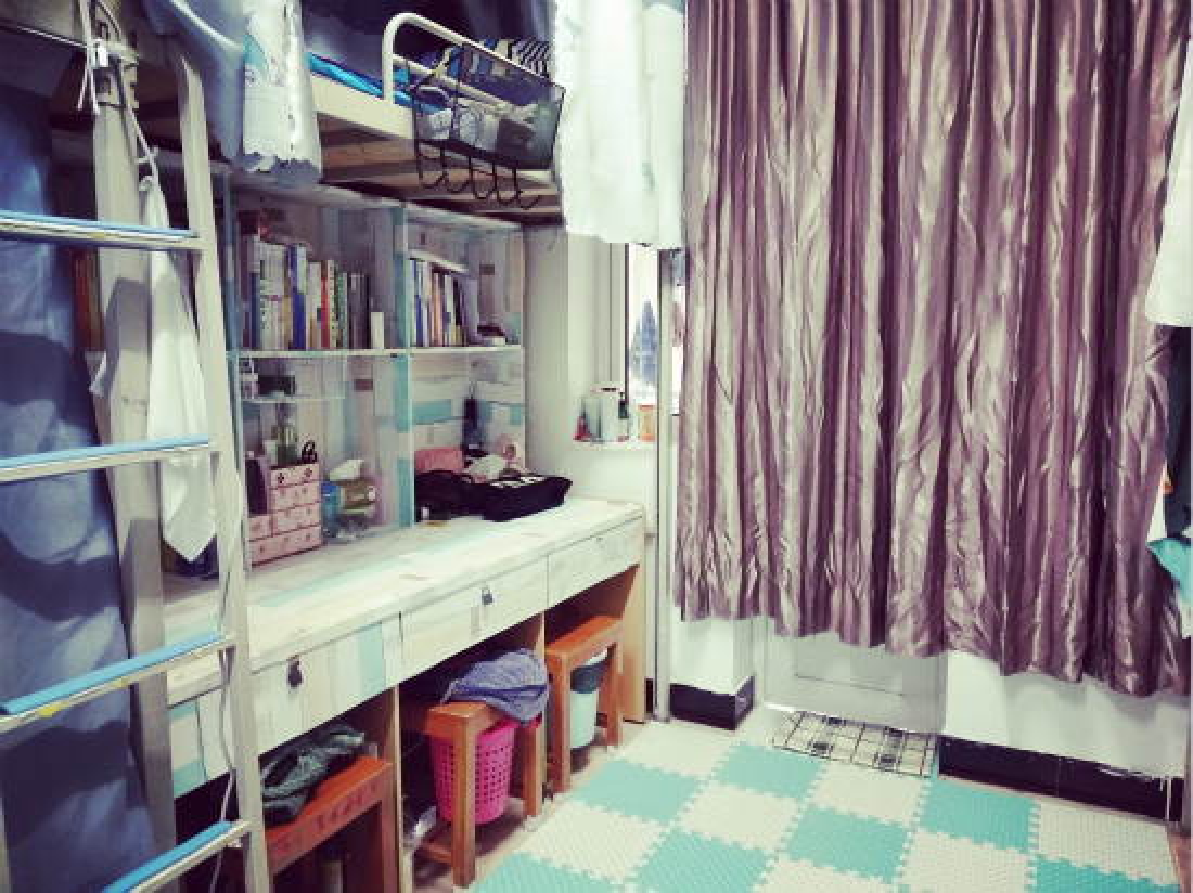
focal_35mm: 26
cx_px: 596
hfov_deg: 67.3
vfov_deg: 53.0
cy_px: 446
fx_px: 896
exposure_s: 1/14.3
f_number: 2
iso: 640
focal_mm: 3.88
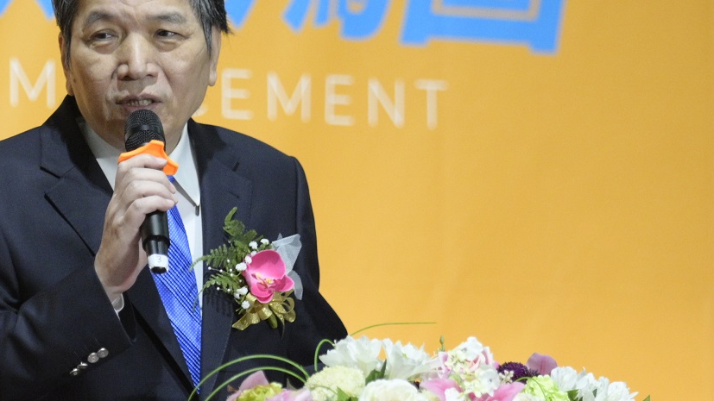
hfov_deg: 6.7
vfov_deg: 3.7
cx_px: 243
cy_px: 133
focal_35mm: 324
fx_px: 6134
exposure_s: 1/400
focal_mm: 145
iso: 5000
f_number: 2.8
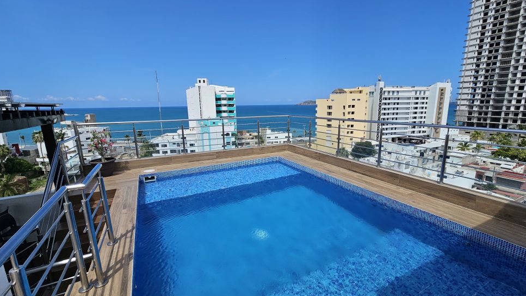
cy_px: 155
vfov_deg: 70.5
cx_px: 270
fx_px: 209
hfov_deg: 103.0
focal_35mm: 15
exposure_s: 1/3727
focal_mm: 2.2
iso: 50
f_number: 2.2
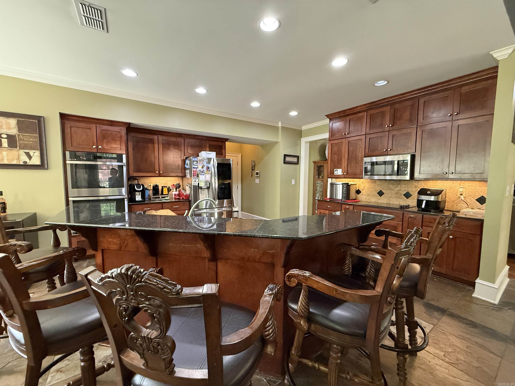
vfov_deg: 85.7
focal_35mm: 14
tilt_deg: -3.4
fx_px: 208
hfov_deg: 102.1
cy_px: 193
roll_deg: -0.6
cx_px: 258
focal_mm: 2.22
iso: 500
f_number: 2.2
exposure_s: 1/60
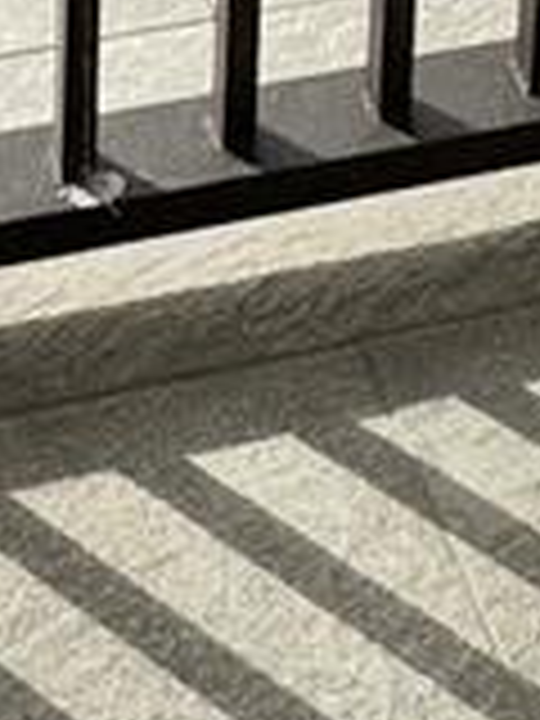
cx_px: -144
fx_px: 2184
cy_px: -1408
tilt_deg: -9.4
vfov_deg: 11.4
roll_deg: +1.7
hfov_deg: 13.6
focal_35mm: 105
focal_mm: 2.22
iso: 50
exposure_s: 1/2770
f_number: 2.2
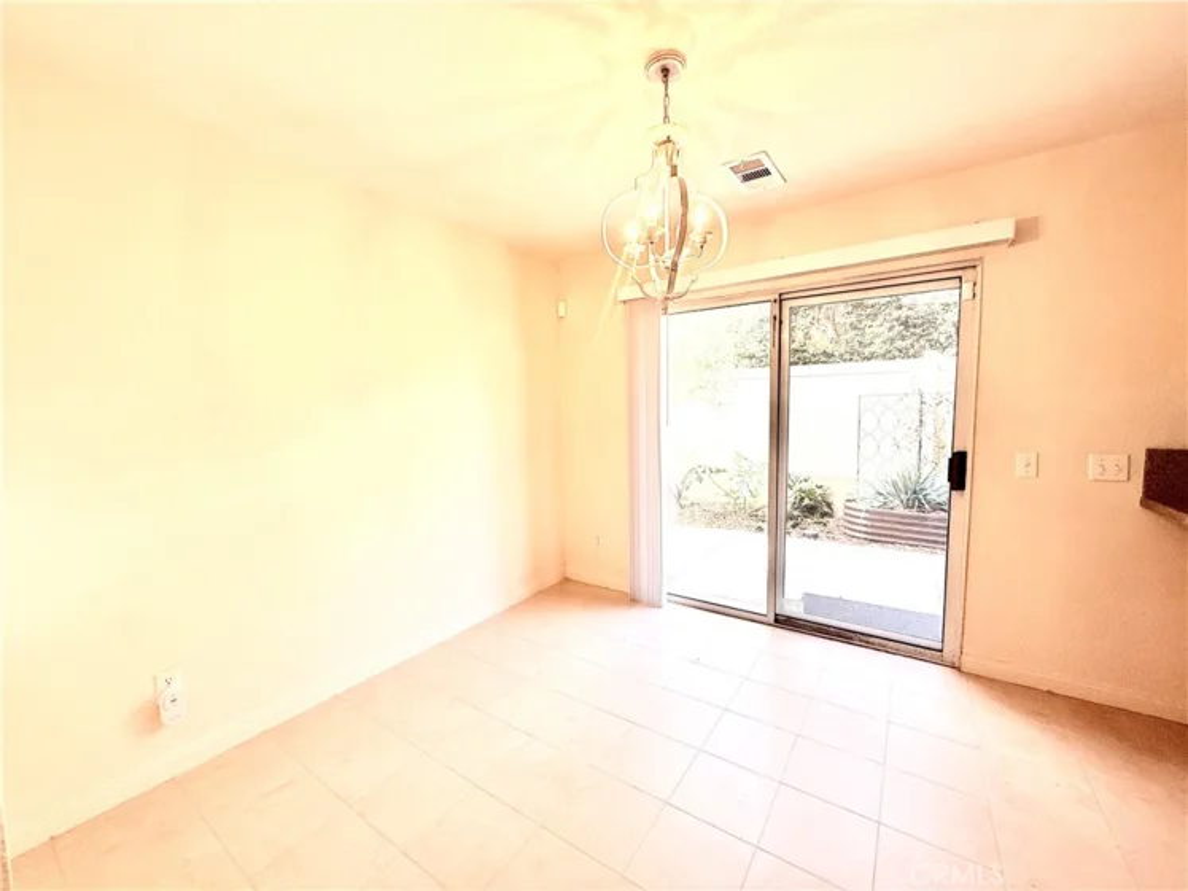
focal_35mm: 14
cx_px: 594
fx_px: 480
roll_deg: +0.5
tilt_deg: -4.2
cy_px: 446
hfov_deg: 102.1
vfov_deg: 85.7
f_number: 2.2
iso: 64
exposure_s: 1/120
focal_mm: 2.22
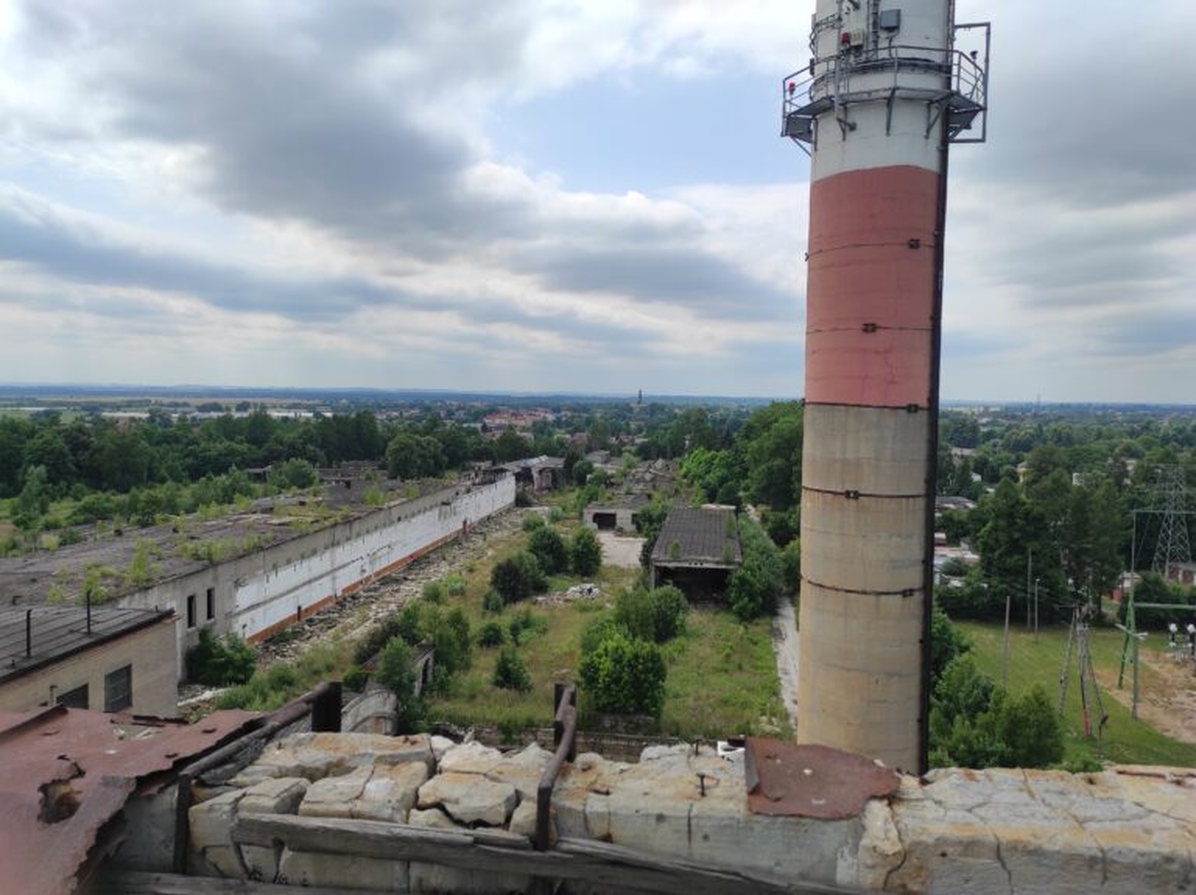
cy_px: 448
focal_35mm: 25
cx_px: 598
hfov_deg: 69.4
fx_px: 863
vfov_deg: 54.8
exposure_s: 1/3034
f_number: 1.89
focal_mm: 5.43
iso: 100
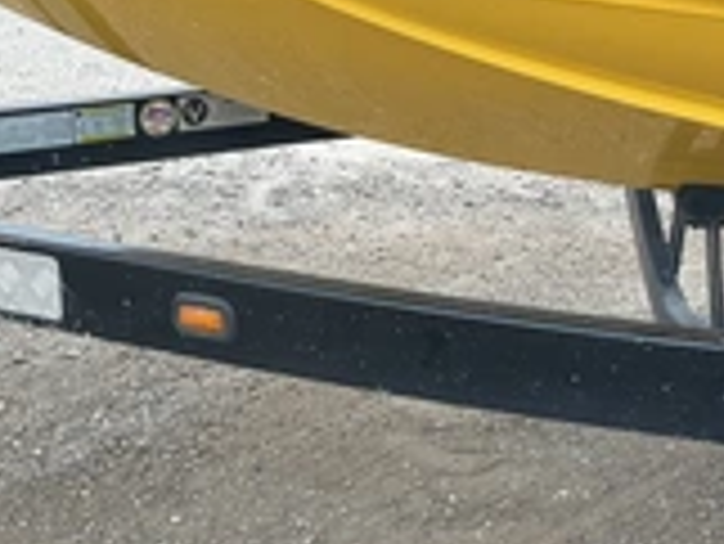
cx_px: 423
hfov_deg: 27.0
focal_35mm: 72
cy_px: 198
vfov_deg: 20.4
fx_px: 1507
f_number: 1.8
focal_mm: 3
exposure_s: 1/140
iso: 20
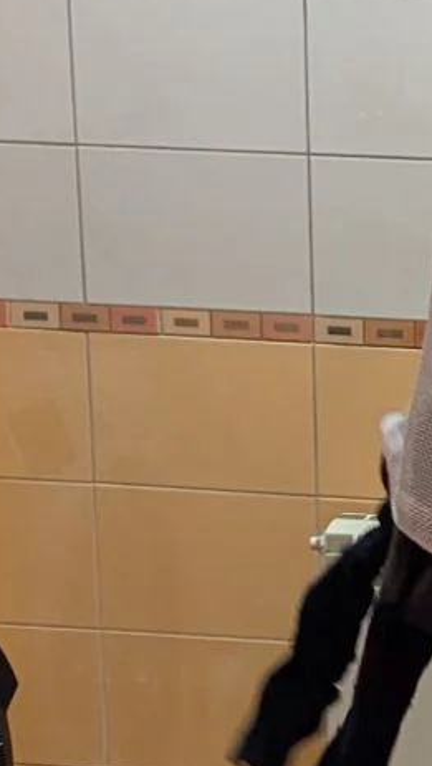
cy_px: 678
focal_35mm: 113
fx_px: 2297
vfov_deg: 18.6
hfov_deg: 10.3
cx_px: 702
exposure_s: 1/100
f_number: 1.85
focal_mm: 6.81
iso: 261
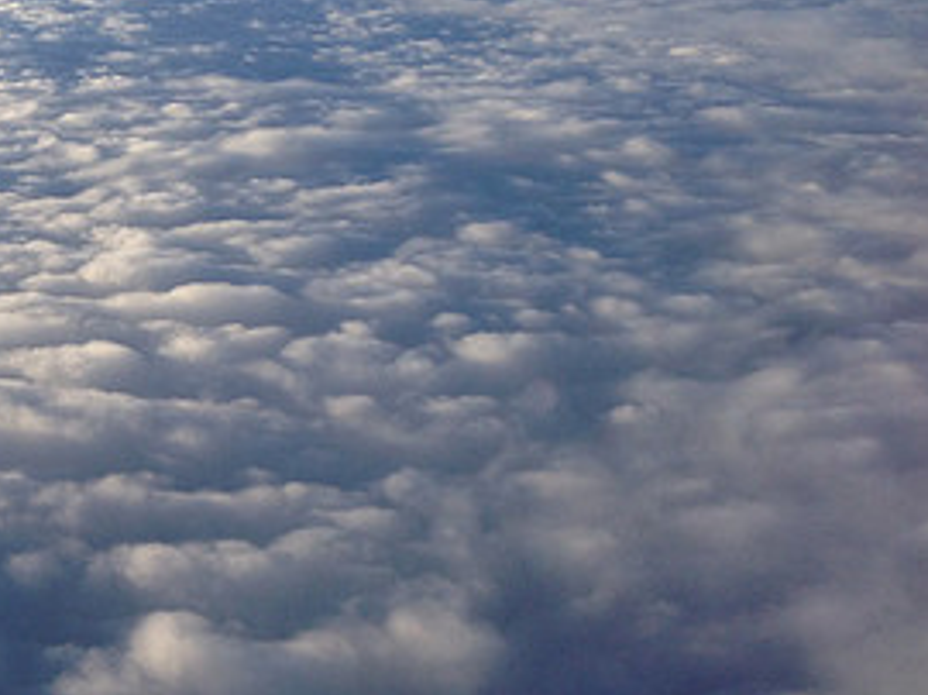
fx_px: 1902
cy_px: 428
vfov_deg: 20.7
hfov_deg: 25.6
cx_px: -65
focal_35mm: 71
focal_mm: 4.13
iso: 50
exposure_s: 1/903
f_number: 2.4
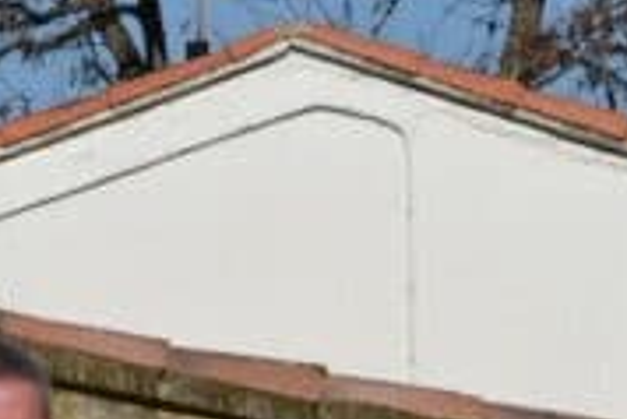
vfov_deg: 1.4
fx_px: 16925
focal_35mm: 971
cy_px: 842
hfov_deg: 2.1
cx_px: -402
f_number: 7.1
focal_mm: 150
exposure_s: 1/2000
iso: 320
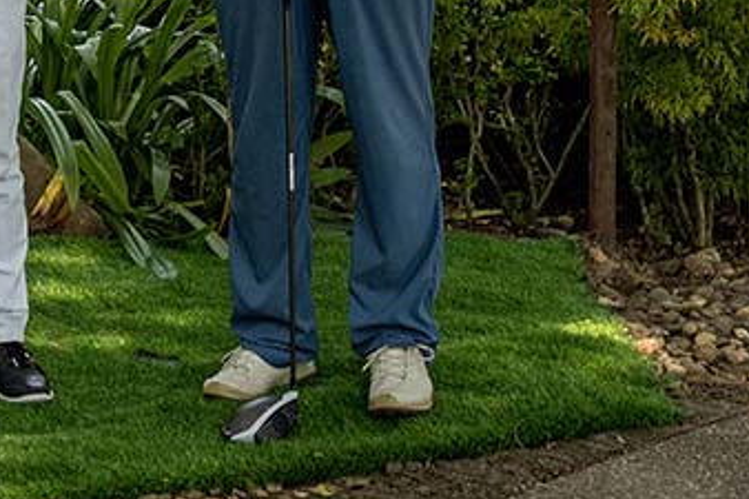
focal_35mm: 88
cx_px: -257
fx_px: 1830
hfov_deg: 20.8
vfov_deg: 14.6
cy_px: -203
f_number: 8
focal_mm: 31
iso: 450
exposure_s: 1/320
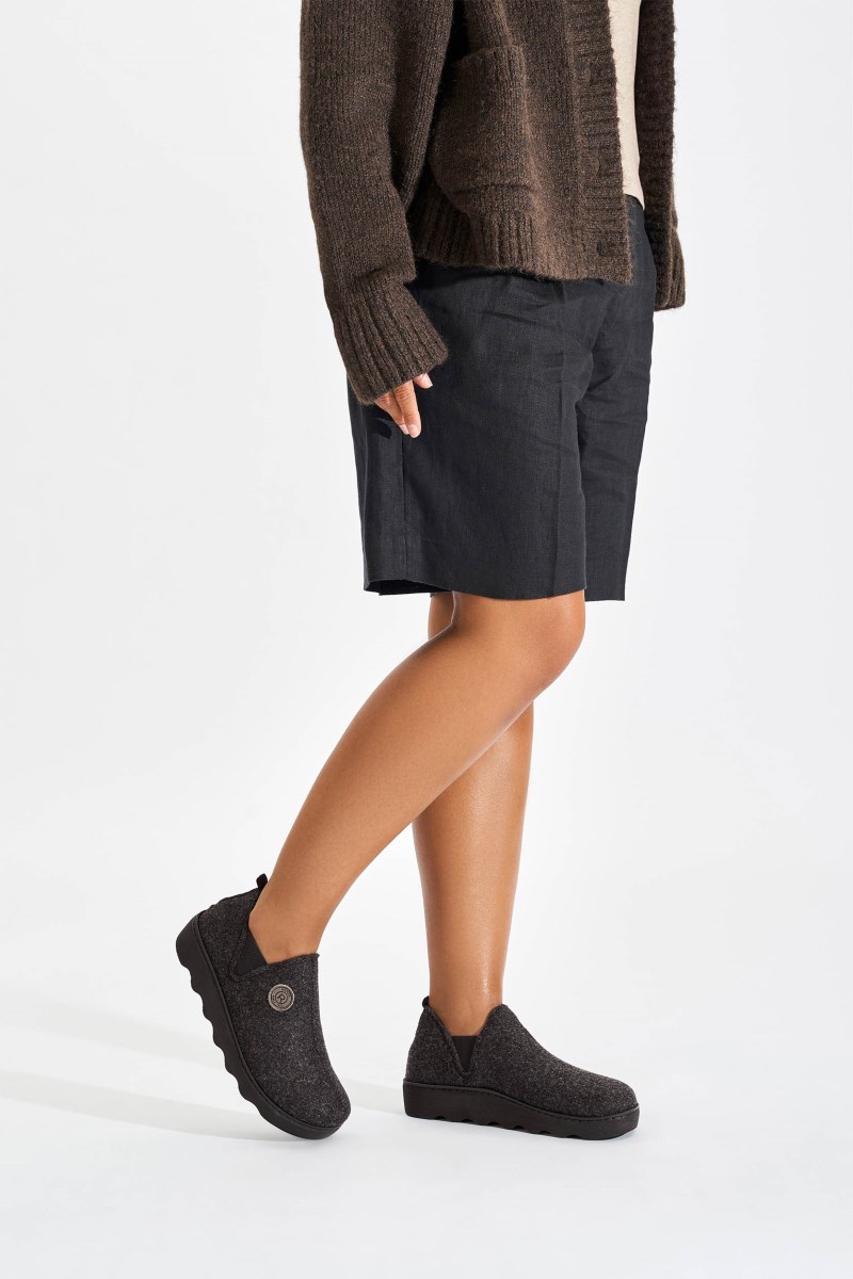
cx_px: 426
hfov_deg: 21.2
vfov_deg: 31.4
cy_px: 640
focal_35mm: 64
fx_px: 2278
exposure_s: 1/160
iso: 100
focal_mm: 64.1
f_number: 8
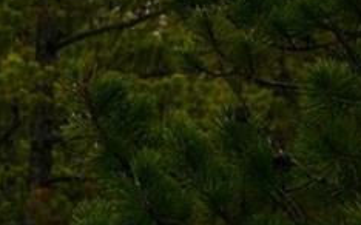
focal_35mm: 349
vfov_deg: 3.6
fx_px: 3432
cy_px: -554
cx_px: -458
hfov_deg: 5.8
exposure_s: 1/400
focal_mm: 50
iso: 100
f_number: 7.1
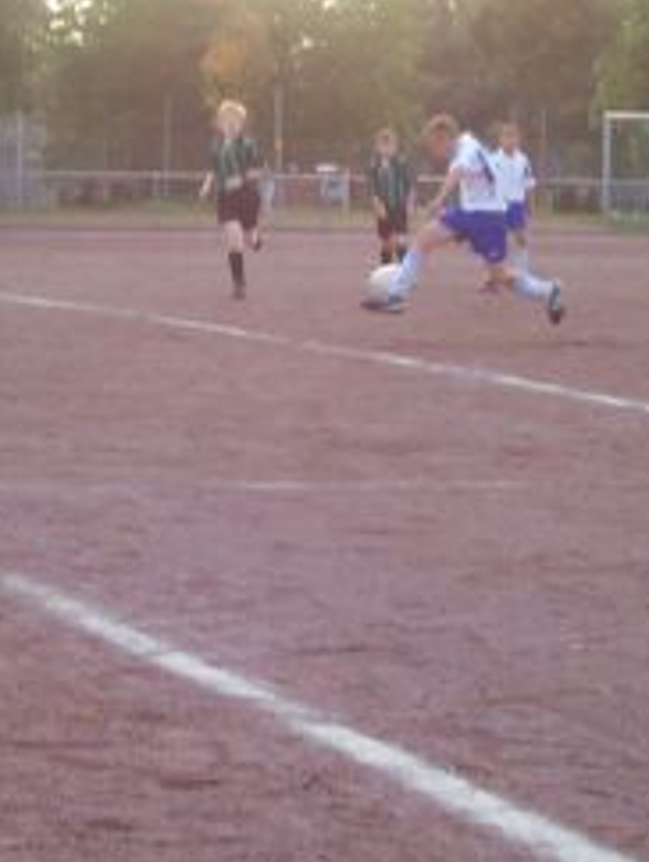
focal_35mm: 147
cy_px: 388
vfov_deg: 13.4
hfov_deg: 10.1
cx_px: 189
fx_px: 3668
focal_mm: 13.5
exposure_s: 1/90
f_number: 4.1
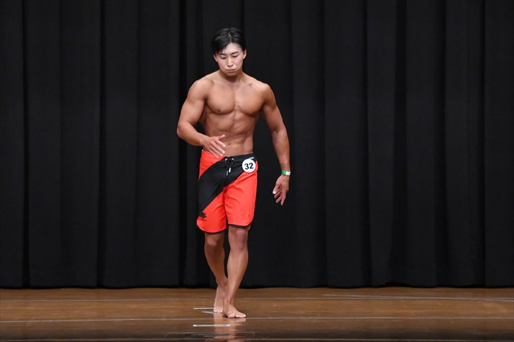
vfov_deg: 5.4
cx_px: 257
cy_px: 171
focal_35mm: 255
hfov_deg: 8.1
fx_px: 3639
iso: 8000
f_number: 5.6
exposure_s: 1/400
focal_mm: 170
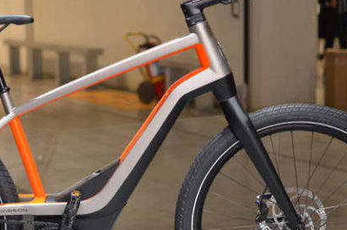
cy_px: 165
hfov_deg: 20.9
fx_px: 933
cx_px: 96
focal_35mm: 97
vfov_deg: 14.0
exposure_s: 1/250
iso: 320
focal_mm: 35
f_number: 1.8
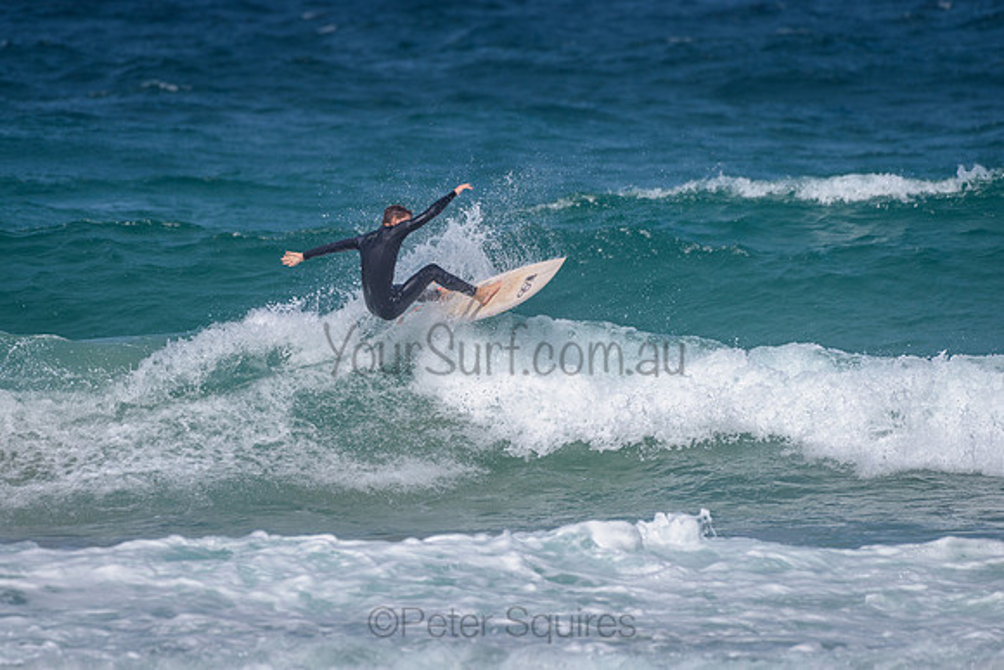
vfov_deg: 2.2
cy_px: 287
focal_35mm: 613
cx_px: 411
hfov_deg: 3.4
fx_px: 17109
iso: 90
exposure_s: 1/2000
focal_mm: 500
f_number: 5.6
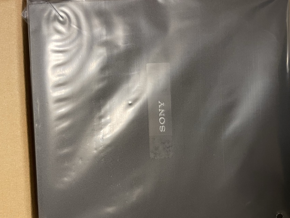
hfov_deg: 58.2
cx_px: 158
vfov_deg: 45.4
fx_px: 260
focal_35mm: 31
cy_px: 119
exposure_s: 1/60
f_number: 1.6
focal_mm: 4.2
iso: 250
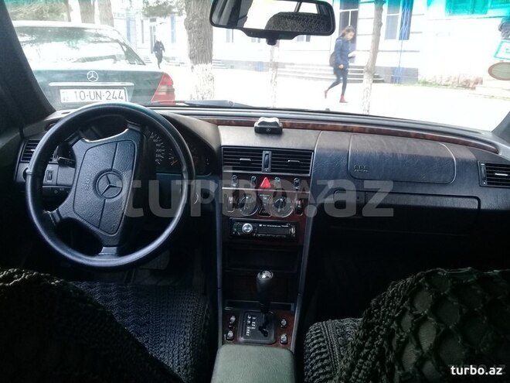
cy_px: 192
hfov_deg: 58.4
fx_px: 457
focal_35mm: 31
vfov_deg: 45.4
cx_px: 255
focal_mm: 3.3
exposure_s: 1/33
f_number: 2.2
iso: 125
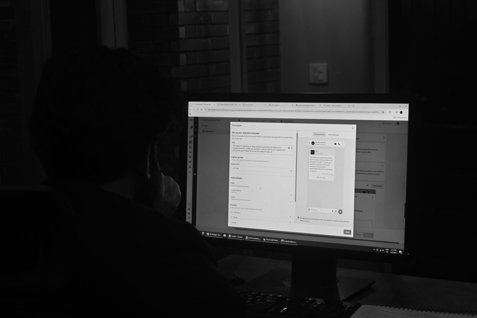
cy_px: 159
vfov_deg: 18.2
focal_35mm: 75
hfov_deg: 27.0
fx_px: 994
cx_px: 238
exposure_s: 1/40
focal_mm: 50
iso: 800
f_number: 6.3
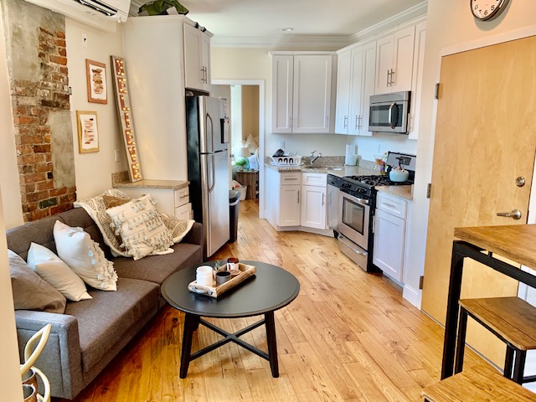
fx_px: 403
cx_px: 268
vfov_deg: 53.1
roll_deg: +0.3
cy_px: 201
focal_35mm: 26
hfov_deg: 67.3
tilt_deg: -10.6
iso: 80
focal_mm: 4.25
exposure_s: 1/60
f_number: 1.8
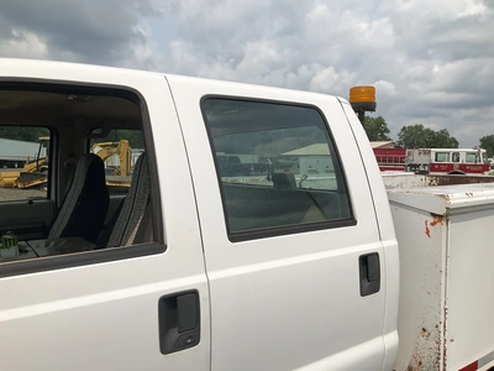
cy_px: 186
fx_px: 414
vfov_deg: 48.2
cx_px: 247
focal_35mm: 29
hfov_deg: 61.7
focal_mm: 3
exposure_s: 1/3788
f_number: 1.8
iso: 25
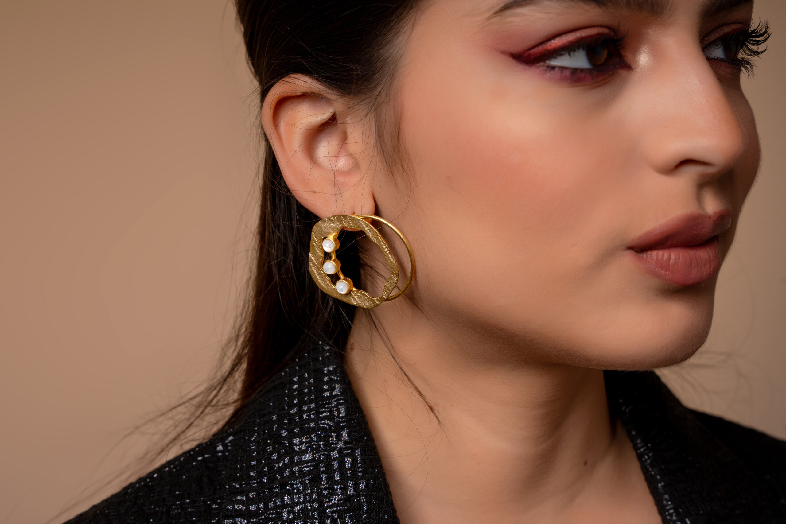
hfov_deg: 28.8
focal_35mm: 70
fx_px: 1528
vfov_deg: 19.5
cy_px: 262
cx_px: 393
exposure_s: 1/160
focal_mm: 70
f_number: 9
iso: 200
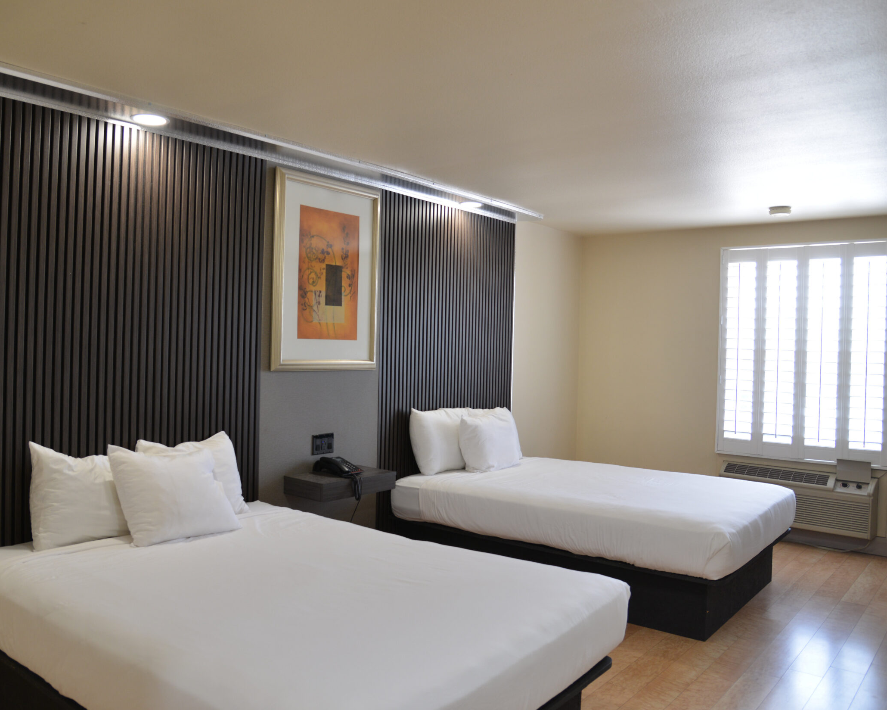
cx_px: 381
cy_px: 347
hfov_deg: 61.9
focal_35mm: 28
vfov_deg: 51.5
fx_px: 735
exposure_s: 1/60
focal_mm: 24
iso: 500
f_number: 4
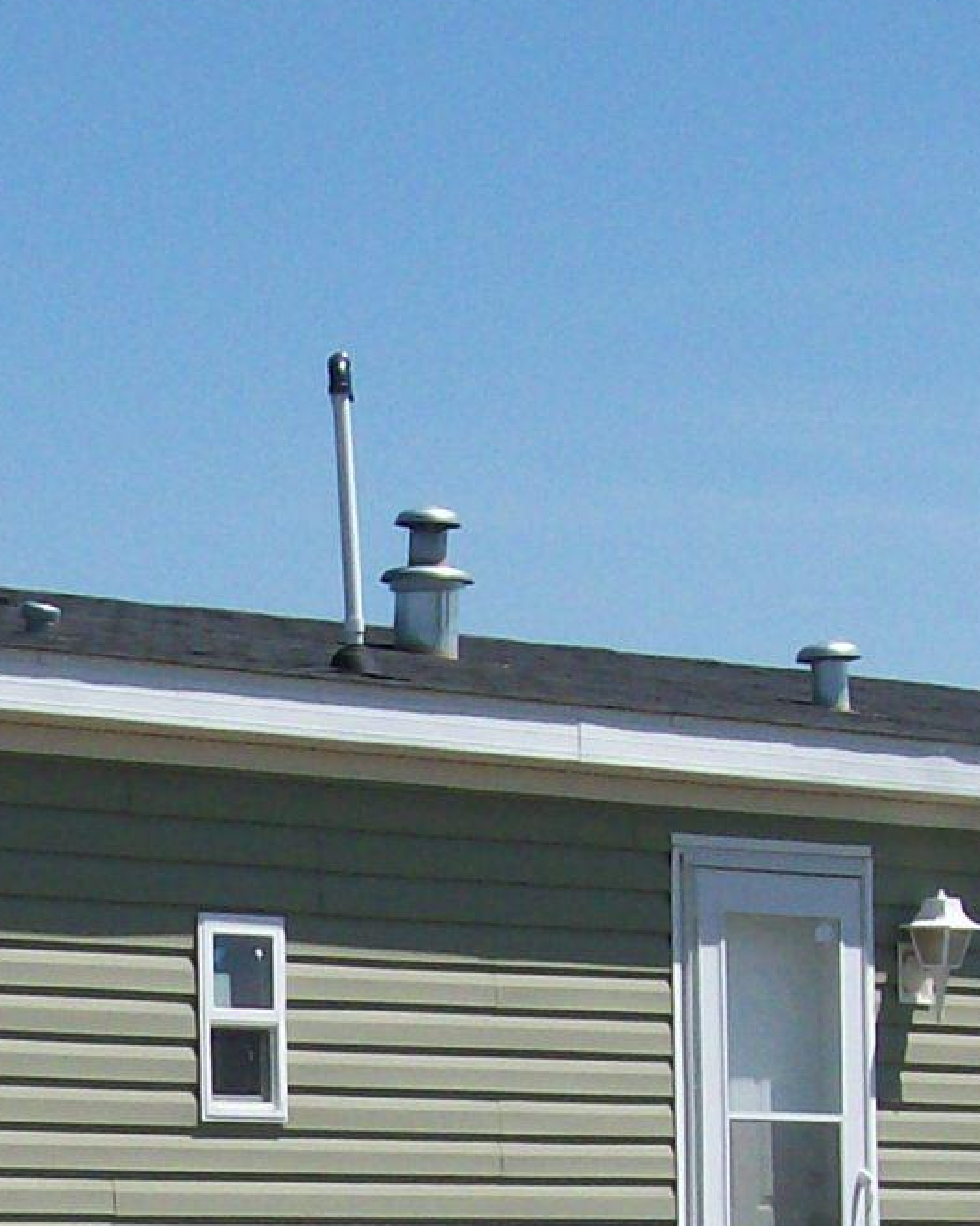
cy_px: 1422
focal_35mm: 190
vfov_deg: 10.0
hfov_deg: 8.1
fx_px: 6892
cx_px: -205
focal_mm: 9.4
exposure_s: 1/567
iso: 80
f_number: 6
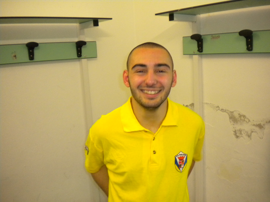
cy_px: 101
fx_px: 273
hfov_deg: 52.6
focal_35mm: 35
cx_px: 135
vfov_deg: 40.7
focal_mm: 6.3
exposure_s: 1/30
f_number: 3.1
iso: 400
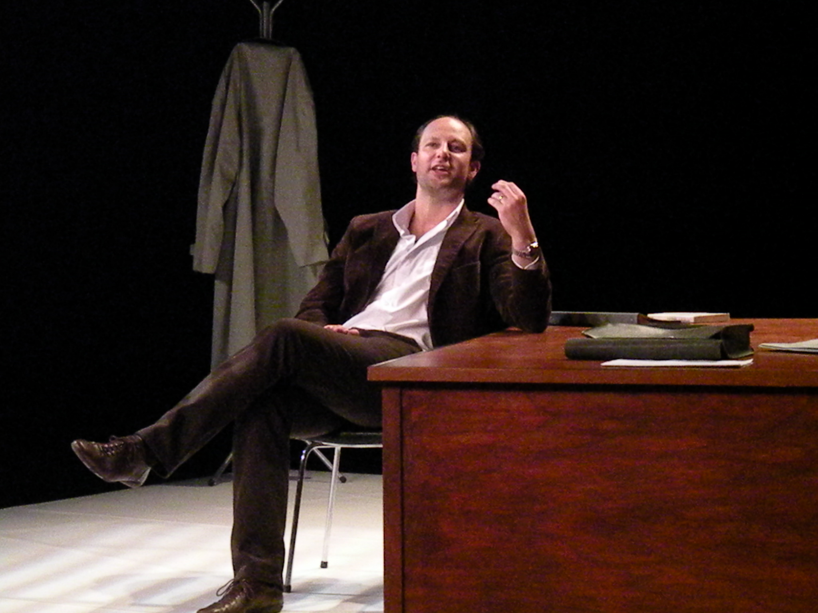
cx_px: 409
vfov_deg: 13.5
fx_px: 2599
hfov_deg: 17.9
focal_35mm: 110
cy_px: 306
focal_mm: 19.4
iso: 3200
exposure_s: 1/160
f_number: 5.6
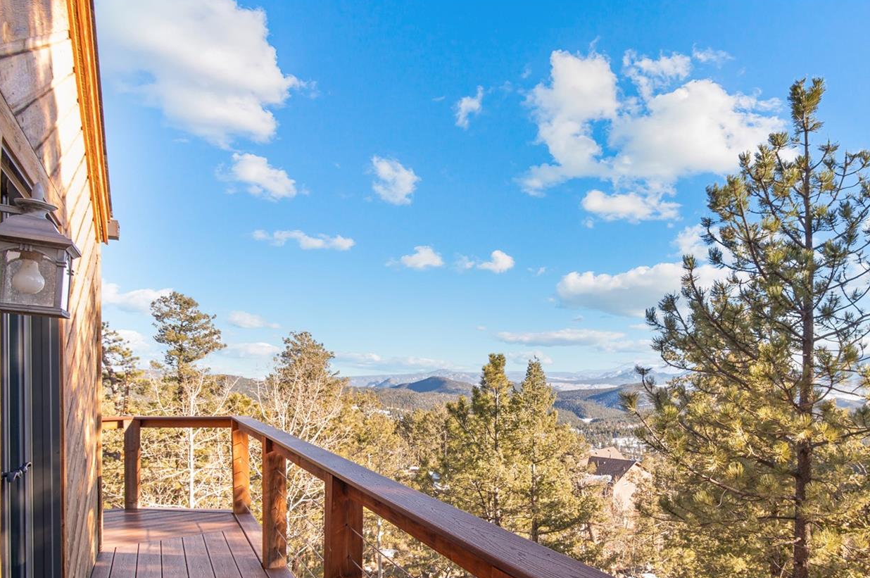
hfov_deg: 78.0
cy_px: 369
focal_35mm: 22
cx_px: 510
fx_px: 531
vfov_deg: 56.3
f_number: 8
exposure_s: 1/50
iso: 400
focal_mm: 17
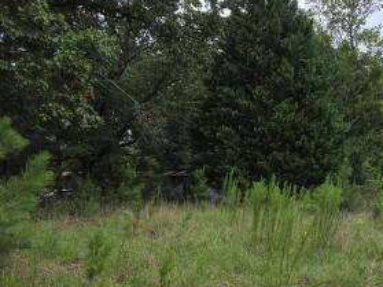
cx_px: 253
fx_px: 365
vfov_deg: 42.2
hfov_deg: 54.4
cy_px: 196
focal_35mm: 33
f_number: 1.8
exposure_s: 1/914
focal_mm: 5.4
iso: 25
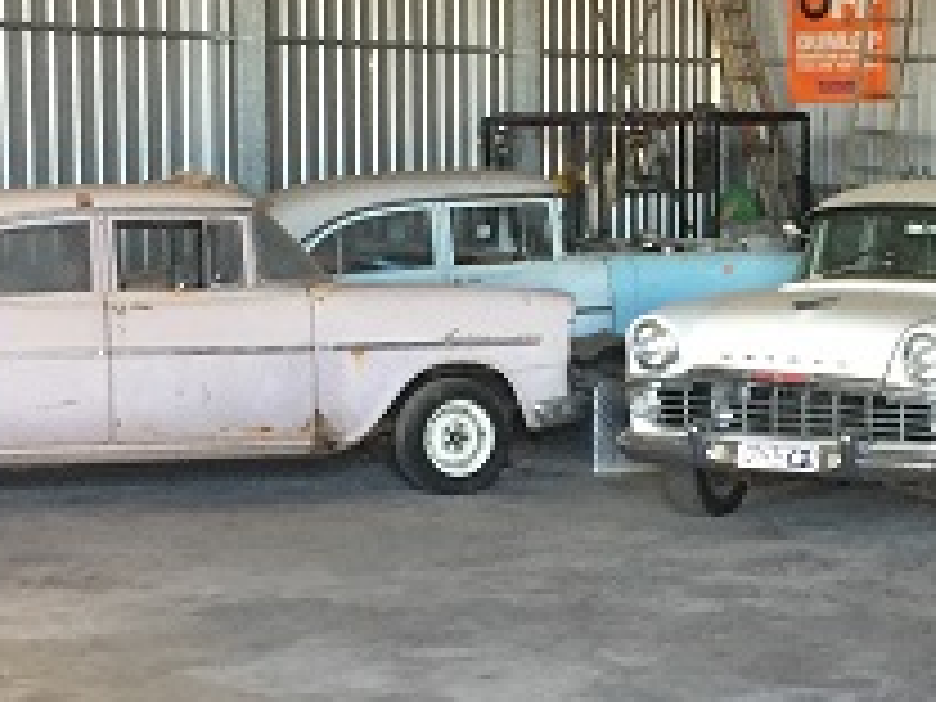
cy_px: 369
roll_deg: -0.4
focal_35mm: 91
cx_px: 700
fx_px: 2461
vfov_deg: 16.2
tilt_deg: -5.0
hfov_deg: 21.4
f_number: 2.2
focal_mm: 4.15
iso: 160
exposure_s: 1/33
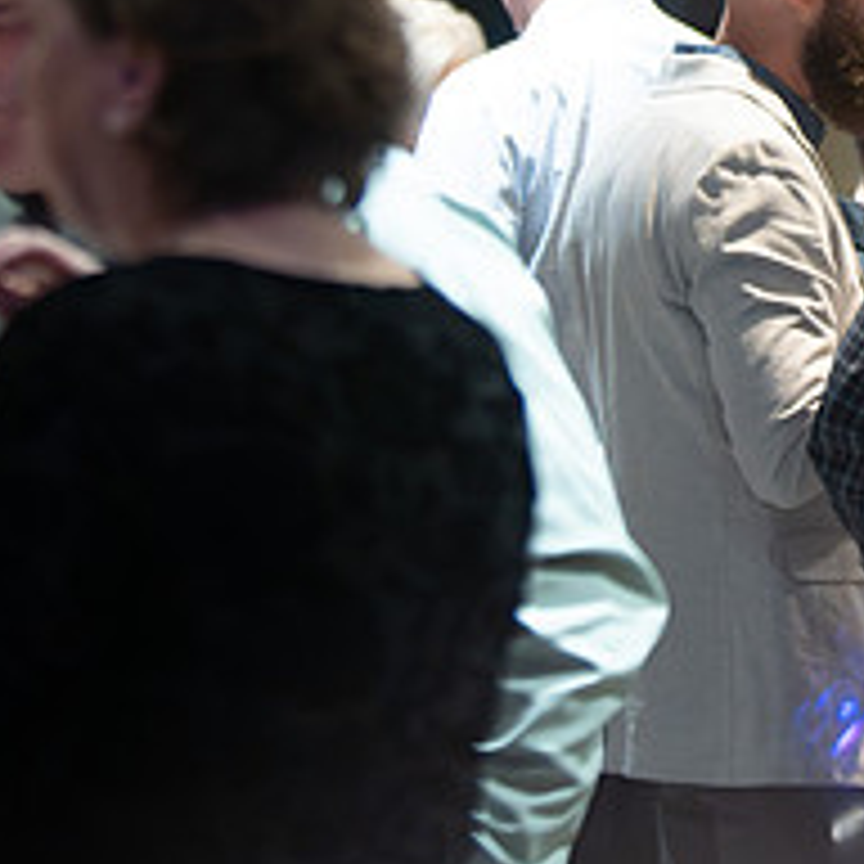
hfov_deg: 8.4
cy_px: 29
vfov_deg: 8.5
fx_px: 5789
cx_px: 1062
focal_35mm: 205
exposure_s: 1/125
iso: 3200
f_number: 2.8
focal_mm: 80
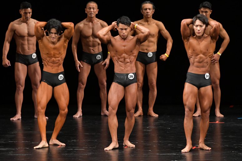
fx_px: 1814
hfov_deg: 7.6
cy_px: 80
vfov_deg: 5.1
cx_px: 121
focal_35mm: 270
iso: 3200
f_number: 5.6
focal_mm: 180
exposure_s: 1/400
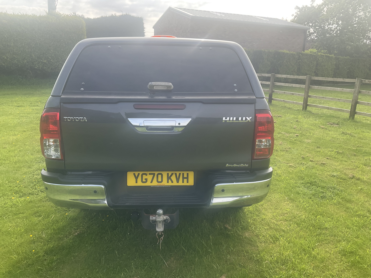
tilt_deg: -12.8
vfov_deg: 48.2
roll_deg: -1.5
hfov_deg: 61.7
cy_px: 139
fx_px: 311
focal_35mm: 29
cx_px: 186
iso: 16
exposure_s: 1/635
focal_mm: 3
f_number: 1.8
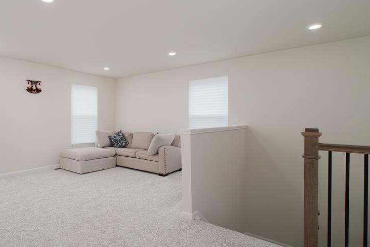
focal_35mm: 21
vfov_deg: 59.5
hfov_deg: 78.6
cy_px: 121
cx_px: 124
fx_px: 216
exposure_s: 1/250
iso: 800
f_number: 6.4
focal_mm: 10
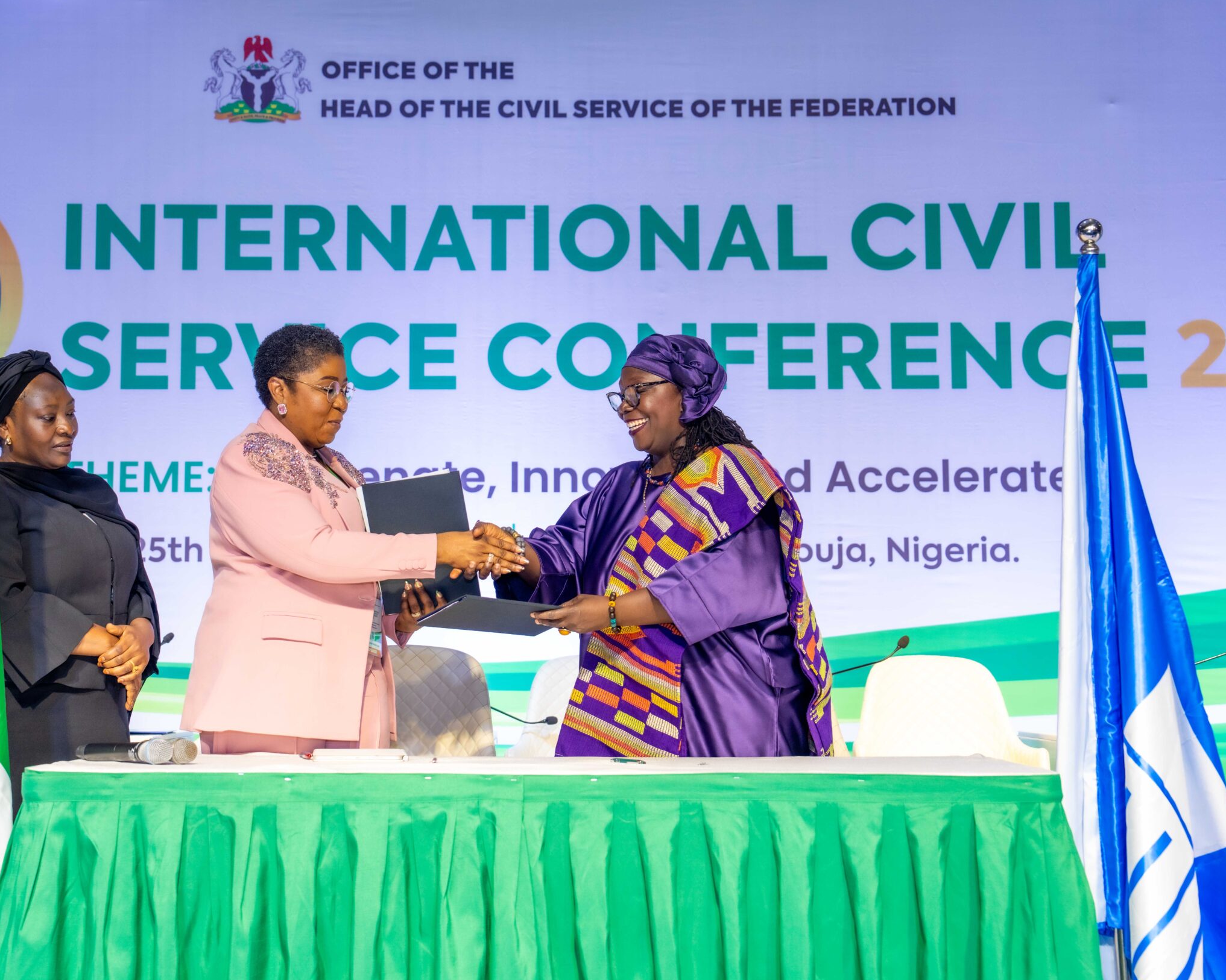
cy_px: 477
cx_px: 511
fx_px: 1995
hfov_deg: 34.1
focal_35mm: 55
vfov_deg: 27.6
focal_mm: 46
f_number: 4
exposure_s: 1/200
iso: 800
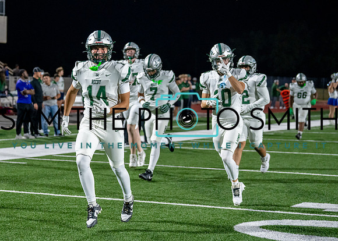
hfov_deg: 21.0
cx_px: 118
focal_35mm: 95
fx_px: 907
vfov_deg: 15.1
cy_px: 110
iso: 3200
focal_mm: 70
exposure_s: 1/1000
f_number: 2.8
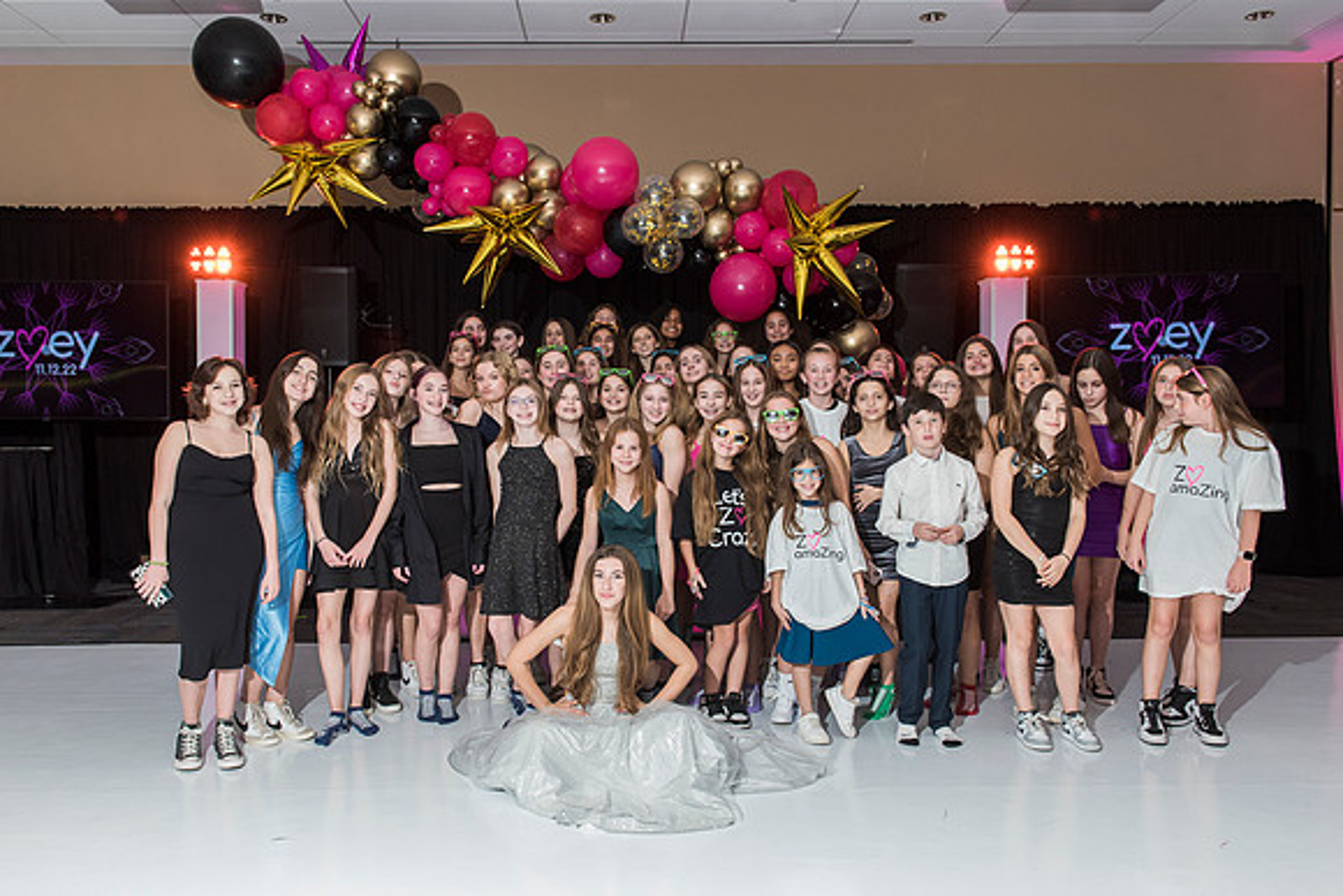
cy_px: 459
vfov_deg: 44.9
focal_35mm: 29
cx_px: 634
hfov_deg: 63.5
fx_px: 1085
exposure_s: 1/100
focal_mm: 27
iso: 1600
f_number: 8
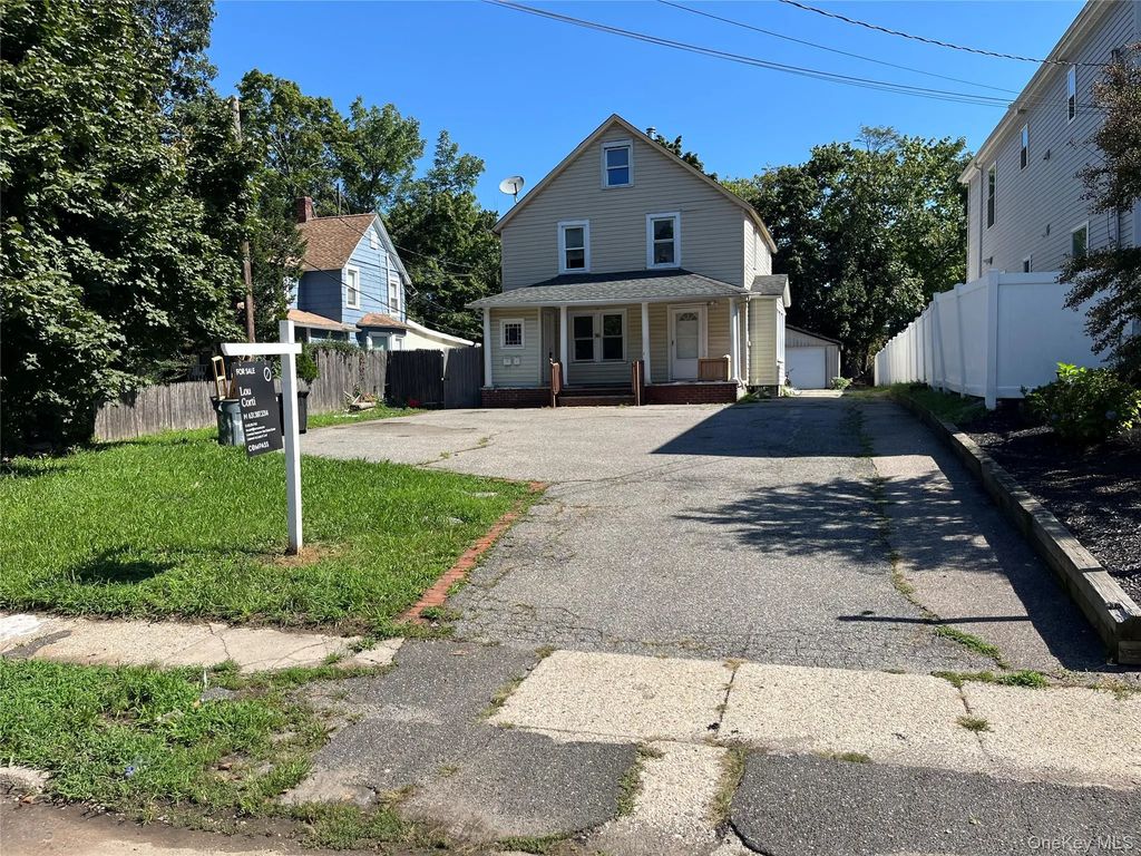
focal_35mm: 26
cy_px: 428
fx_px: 857
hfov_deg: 67.3
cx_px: 570
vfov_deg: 53.1
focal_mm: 5.1
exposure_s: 1/2513
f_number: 1.6
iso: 50
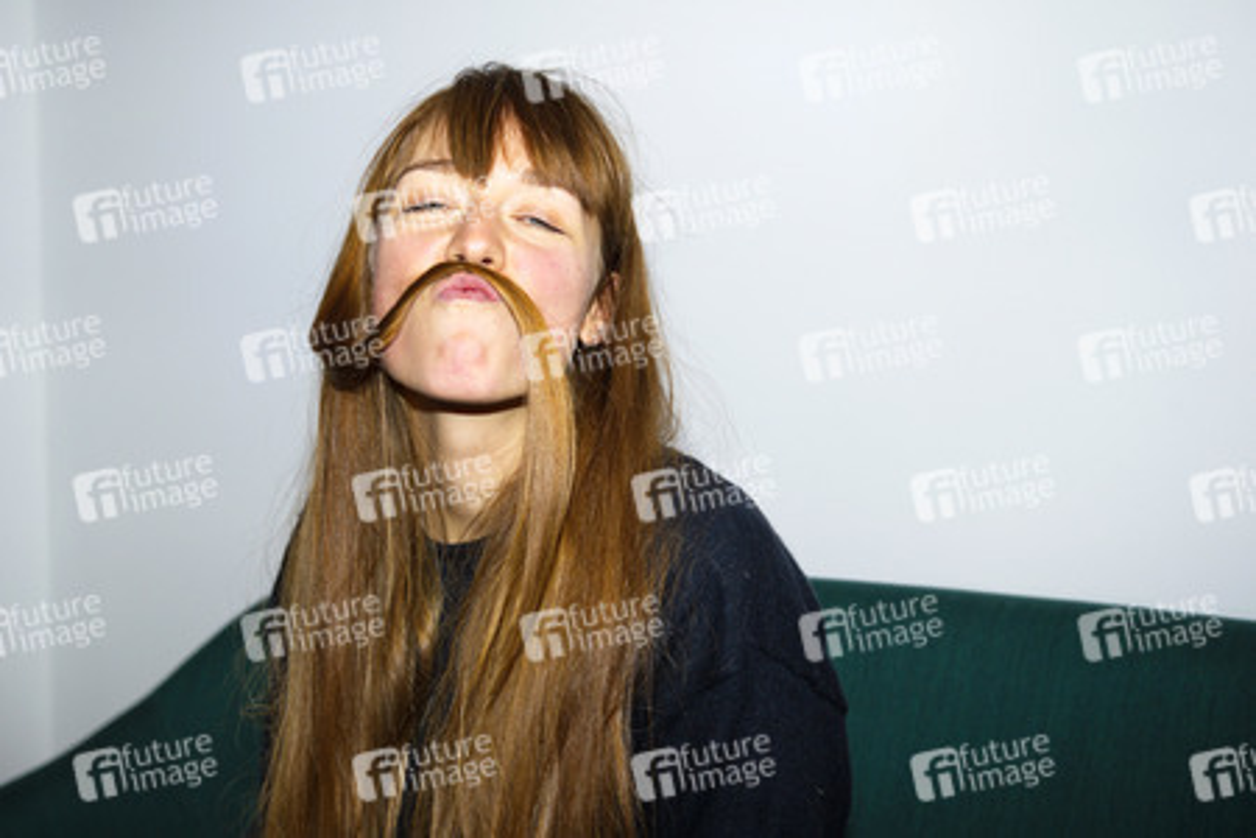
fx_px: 1744
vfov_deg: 27.0
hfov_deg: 39.6
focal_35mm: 50
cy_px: 419
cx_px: 628
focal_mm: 50
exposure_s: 1/160
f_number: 4
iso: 800
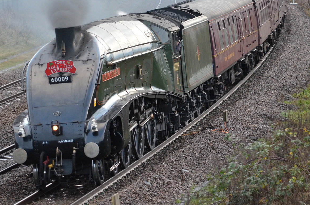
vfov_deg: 6.0
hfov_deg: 9.1
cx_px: 130
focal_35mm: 227
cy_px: 43
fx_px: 1951
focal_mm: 92
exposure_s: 1/400
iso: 1600
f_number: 4.5
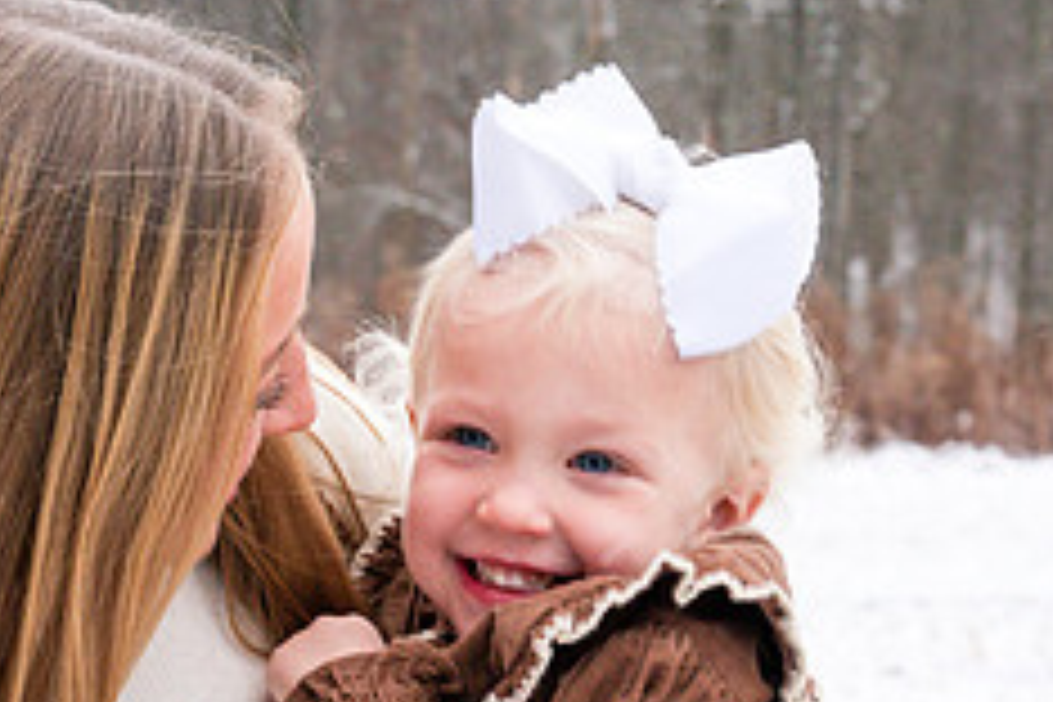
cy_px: 448
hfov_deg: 14.8
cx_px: 544
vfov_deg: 9.9
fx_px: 4065
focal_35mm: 139
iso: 1000
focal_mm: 56
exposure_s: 1/250
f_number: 8
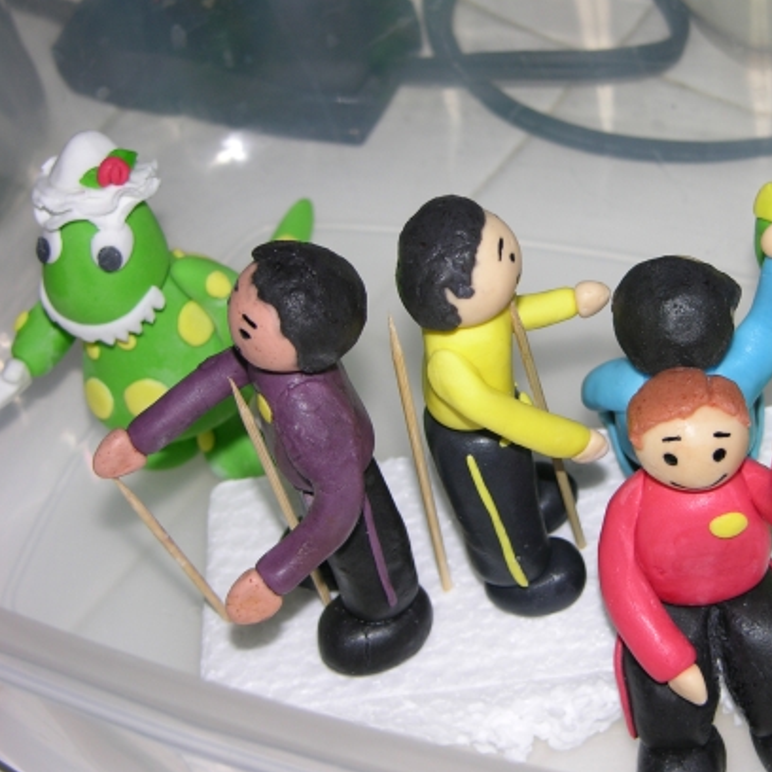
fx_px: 2296
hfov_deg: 19.0
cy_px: 375
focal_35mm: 91
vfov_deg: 19.1
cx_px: 530
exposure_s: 1/120
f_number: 3.3
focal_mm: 17.8
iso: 50
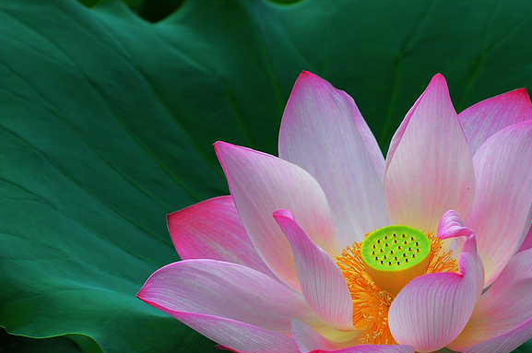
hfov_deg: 11.0
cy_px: 183
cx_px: 340
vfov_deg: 7.3
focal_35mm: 188
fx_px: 2770
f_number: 7.1
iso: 800
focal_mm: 85
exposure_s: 1/800
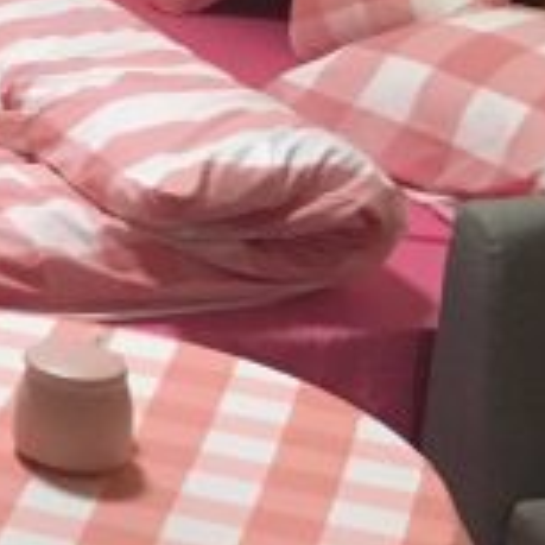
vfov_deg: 12.6
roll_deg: -0.6
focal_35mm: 134
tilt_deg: -12.7
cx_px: -730
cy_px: -150
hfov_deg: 11.1
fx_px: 2387
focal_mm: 4.15
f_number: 2.2
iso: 200
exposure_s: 1/33
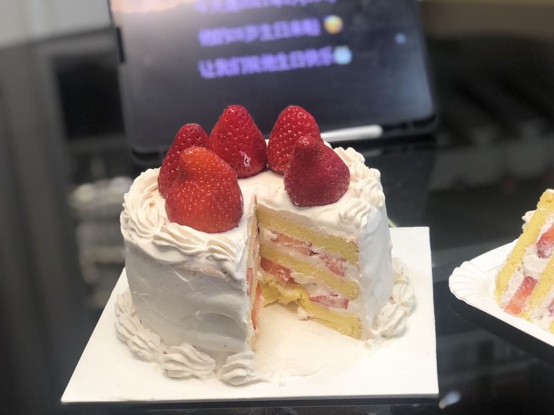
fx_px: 1120
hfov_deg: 27.6
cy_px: 187
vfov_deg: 21.0
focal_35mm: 70
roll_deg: +2.4
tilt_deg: -22.5
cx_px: 371
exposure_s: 1/50
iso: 64
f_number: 2.4
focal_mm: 6
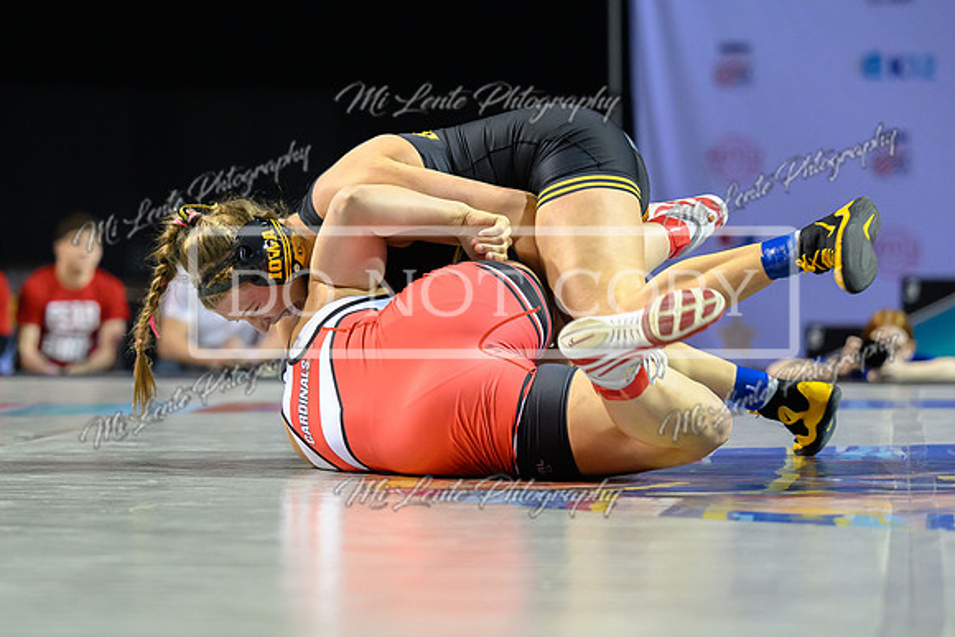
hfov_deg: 11.3
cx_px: 309
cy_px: 275
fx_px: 4830
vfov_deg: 7.5
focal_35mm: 182
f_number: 2.8
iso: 5000
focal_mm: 110
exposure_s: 1/800
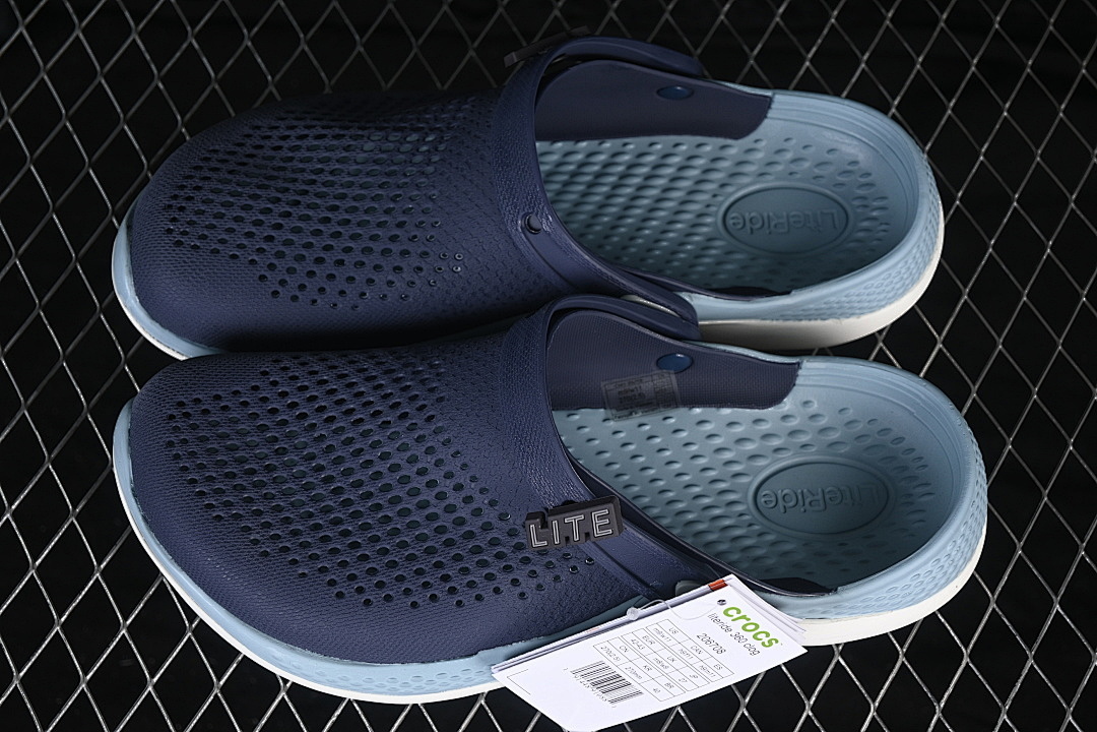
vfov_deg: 18.2
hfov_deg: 27.0
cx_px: 548
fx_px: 2285
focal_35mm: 75
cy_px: 366
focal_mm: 50
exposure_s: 1/60
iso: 160
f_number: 6.3
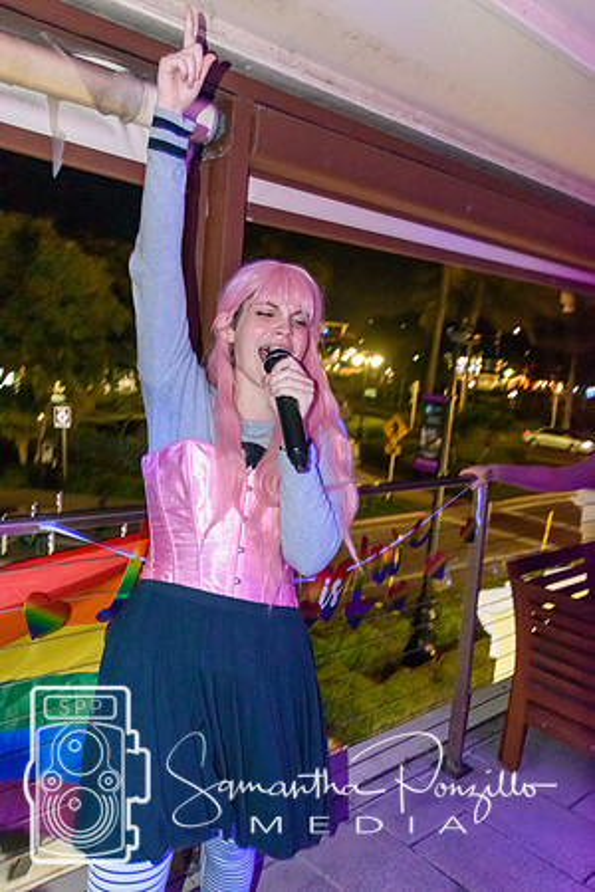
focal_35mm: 30
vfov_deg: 61.9
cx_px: 298
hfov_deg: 43.6
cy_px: 446
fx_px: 744
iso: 6400
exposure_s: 1/60
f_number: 3.5
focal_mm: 20
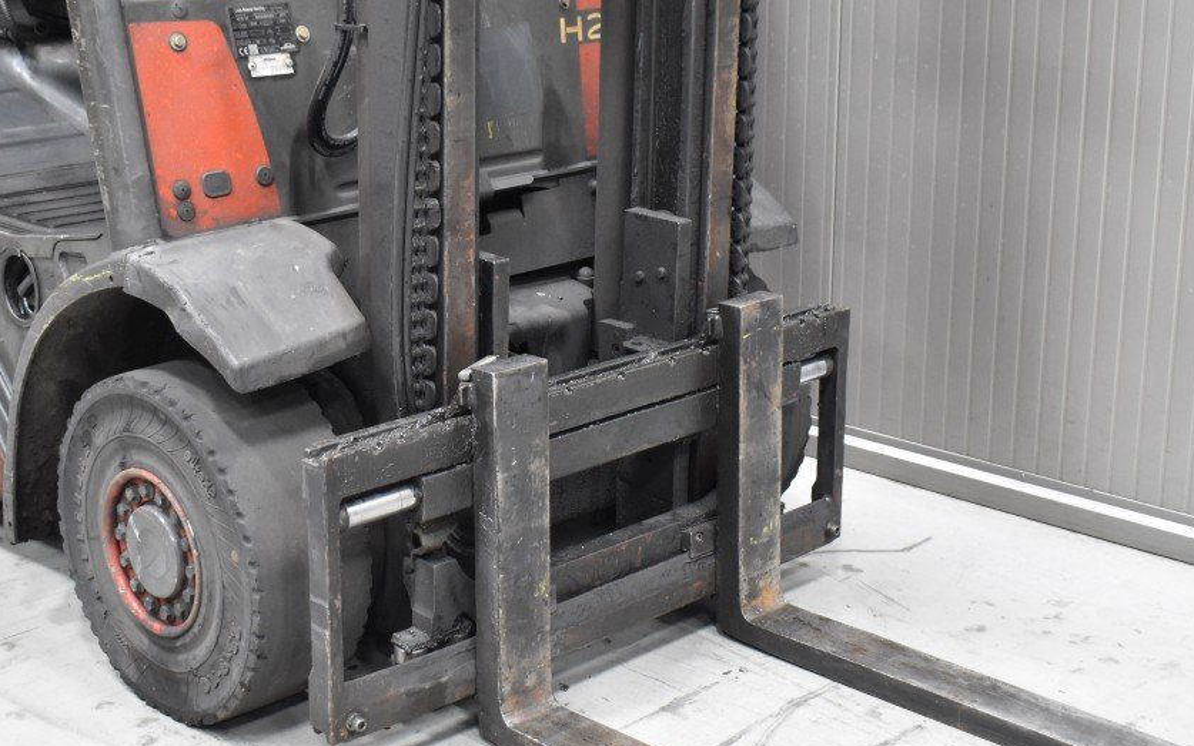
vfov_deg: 22.7
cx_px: 535
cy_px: 365
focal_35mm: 57
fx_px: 1855
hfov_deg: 35.7
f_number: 4.5
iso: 1600
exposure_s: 1/25
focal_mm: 26
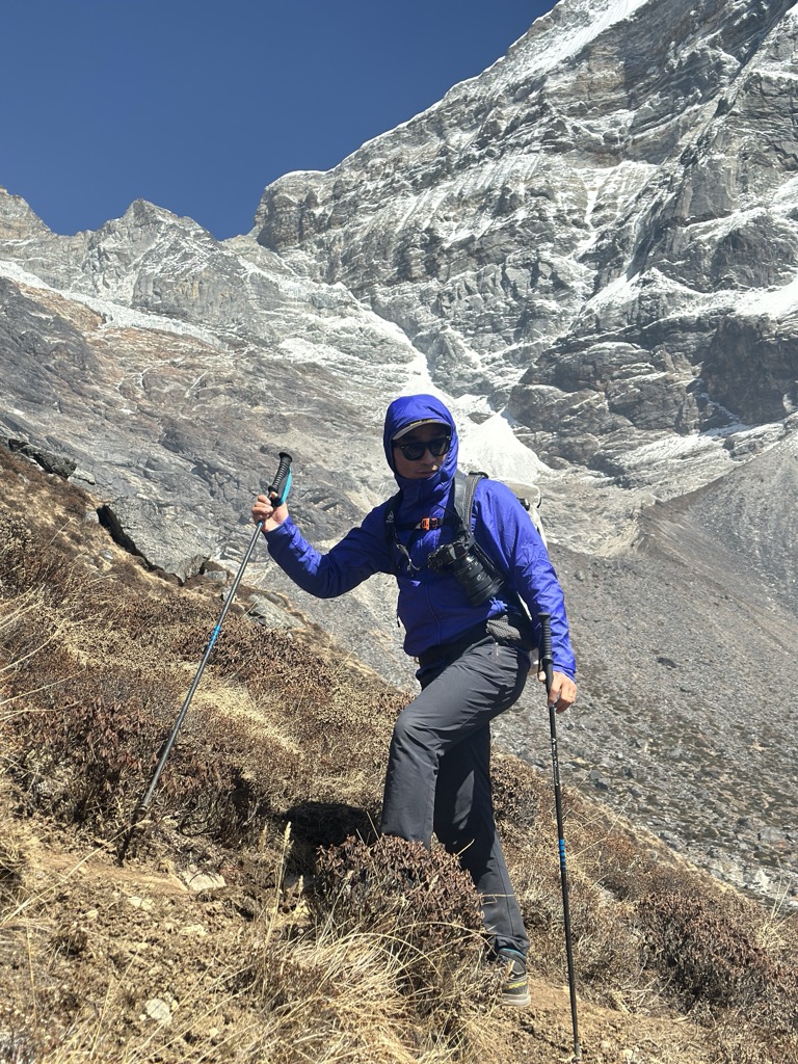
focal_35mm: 48
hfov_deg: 30.3
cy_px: 532
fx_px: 1475
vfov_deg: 39.7
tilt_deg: +13.6
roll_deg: -0.7
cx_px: 399
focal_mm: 6.86
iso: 100
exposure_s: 1/5556
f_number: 1.78
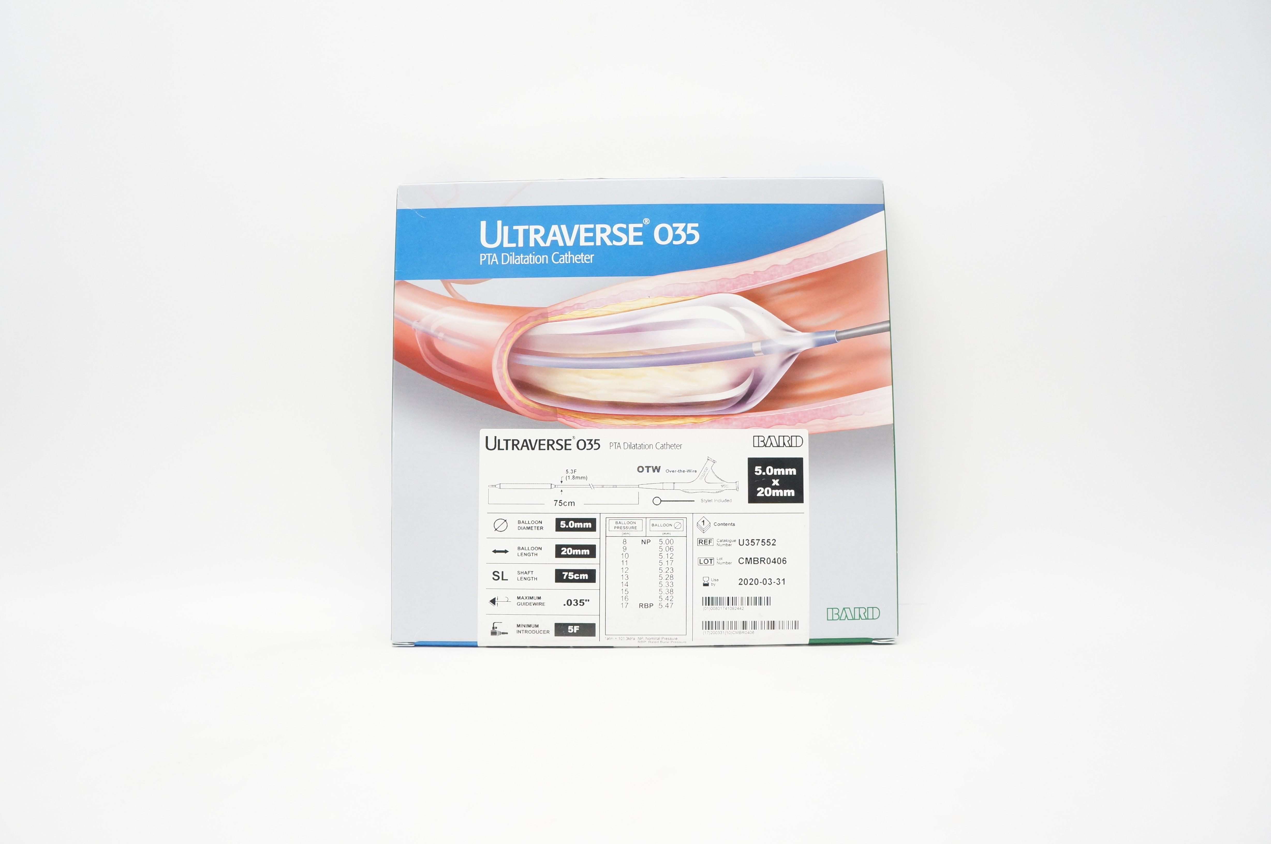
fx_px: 952
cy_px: 422
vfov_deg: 47.8
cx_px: 636
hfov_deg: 67.4
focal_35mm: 27
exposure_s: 1/125
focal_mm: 18
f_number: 5.6
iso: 1600
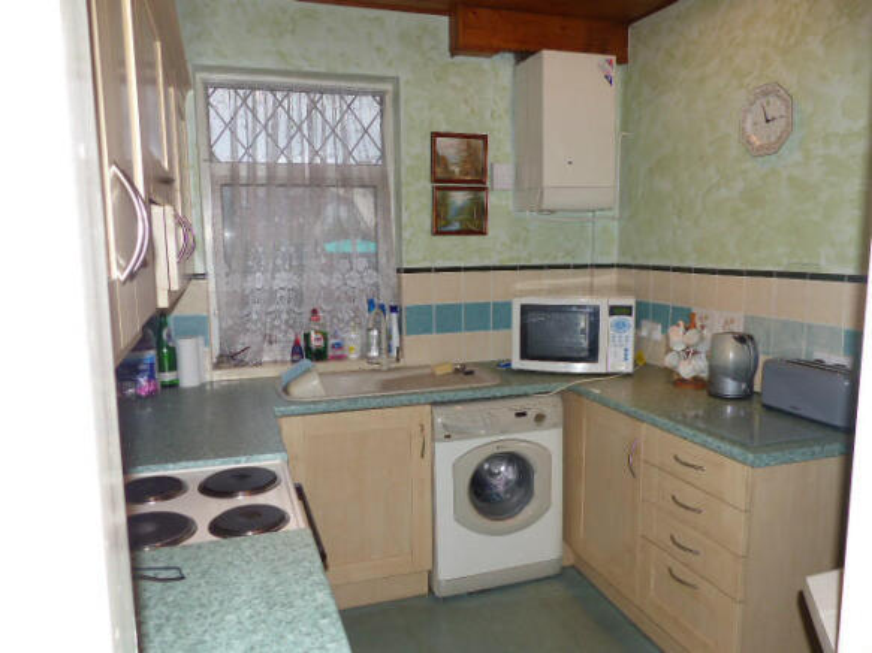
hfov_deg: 69.4
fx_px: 630
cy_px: 326
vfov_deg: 54.9
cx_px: 436
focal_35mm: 25
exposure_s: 1/60
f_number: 2.8
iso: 100
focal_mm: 4.5
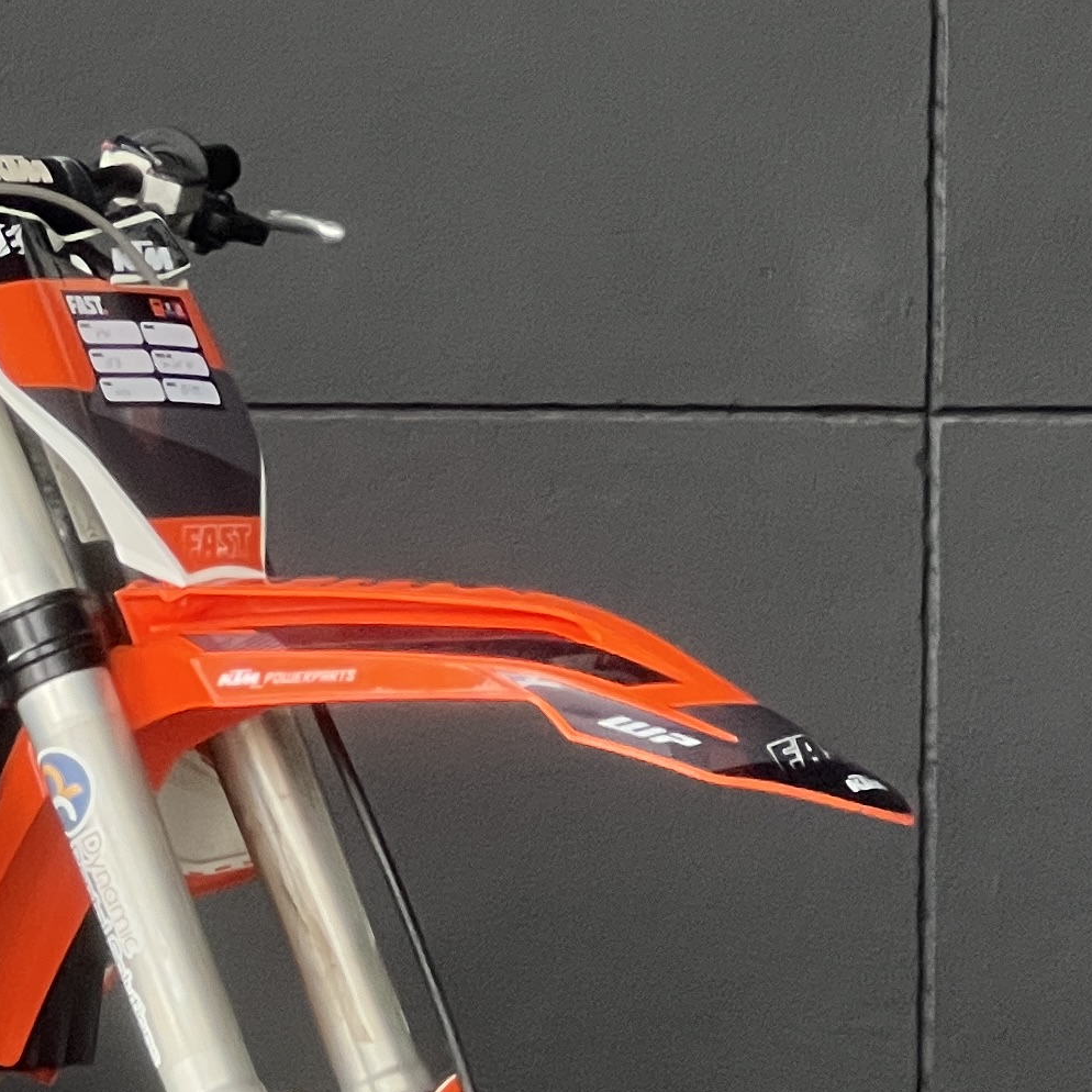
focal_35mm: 276
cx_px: -249
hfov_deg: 6.3
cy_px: 789
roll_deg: -1.3
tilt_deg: -1.8
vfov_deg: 6.3
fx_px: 9851
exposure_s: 1/99
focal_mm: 9
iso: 160
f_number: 2.8
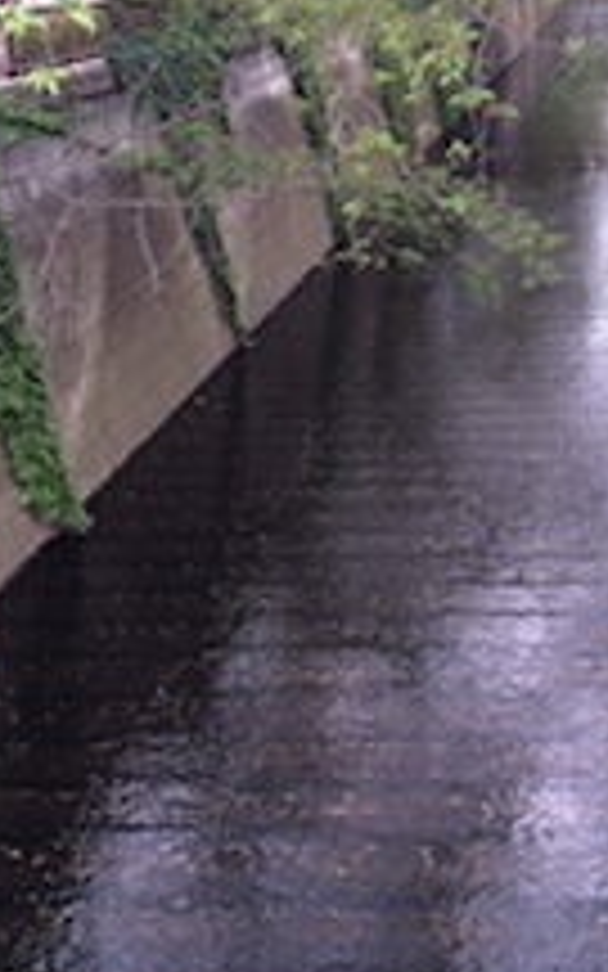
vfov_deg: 34.3
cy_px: 346
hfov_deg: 21.5
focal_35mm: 59
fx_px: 1564
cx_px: 545
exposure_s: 1/120
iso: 64
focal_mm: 4.12
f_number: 2.2
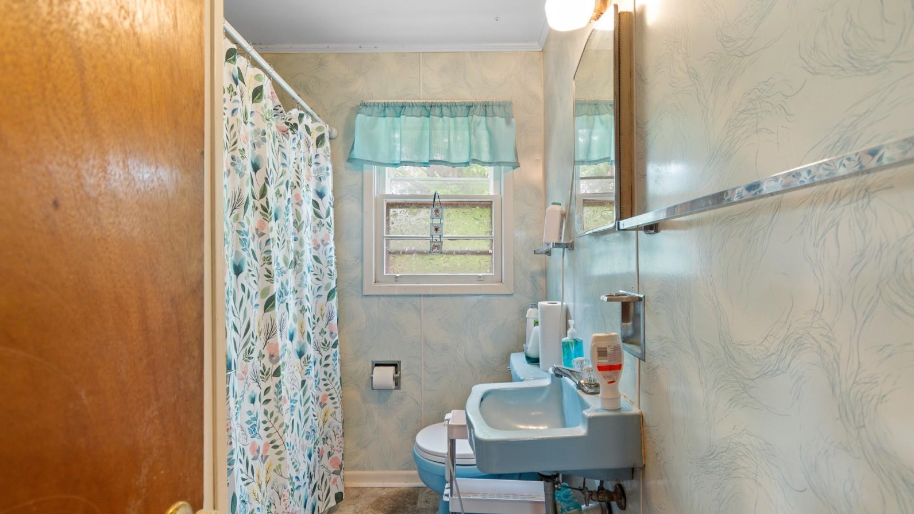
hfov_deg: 99.4
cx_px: 460
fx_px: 388
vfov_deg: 67.1
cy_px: 262
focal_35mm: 16
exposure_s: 1/3
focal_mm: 10
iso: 100
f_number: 4.5
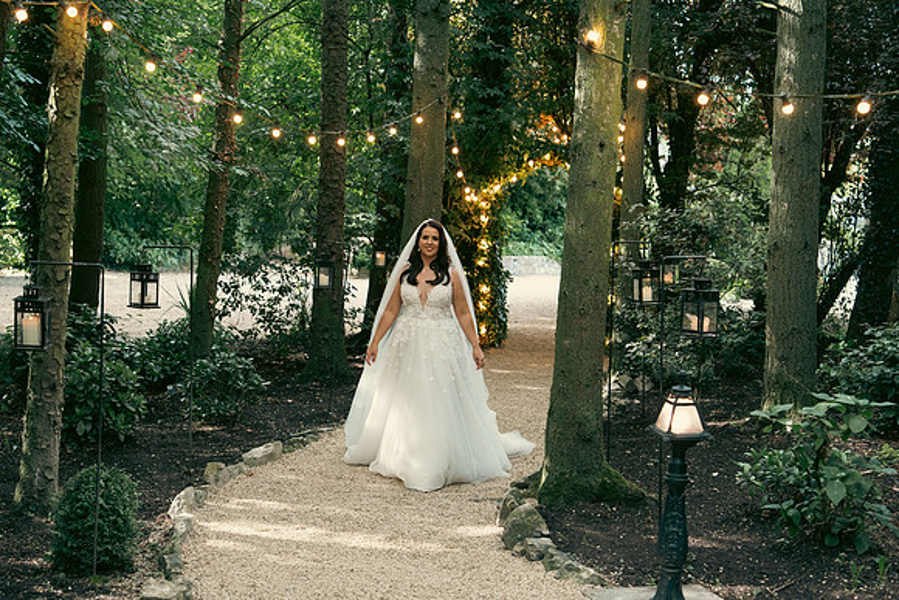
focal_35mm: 53
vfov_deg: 25.5
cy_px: 300
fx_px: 1324
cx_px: 450
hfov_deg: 37.5
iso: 640
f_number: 3.5
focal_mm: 53
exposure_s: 1/160
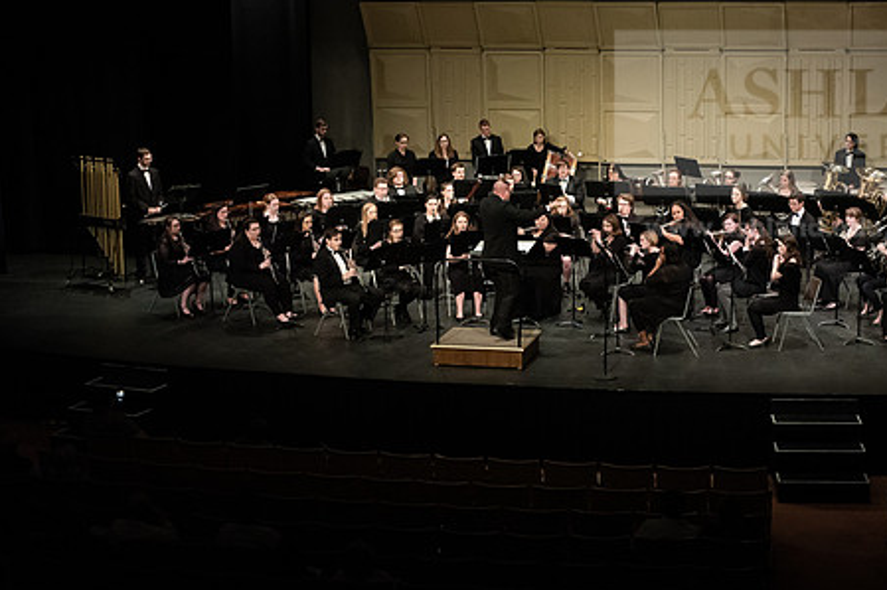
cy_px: 269
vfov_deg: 18.2
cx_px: 555
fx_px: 1847
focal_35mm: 75
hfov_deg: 26.9
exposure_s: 1/200
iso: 4000
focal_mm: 58
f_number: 3.5
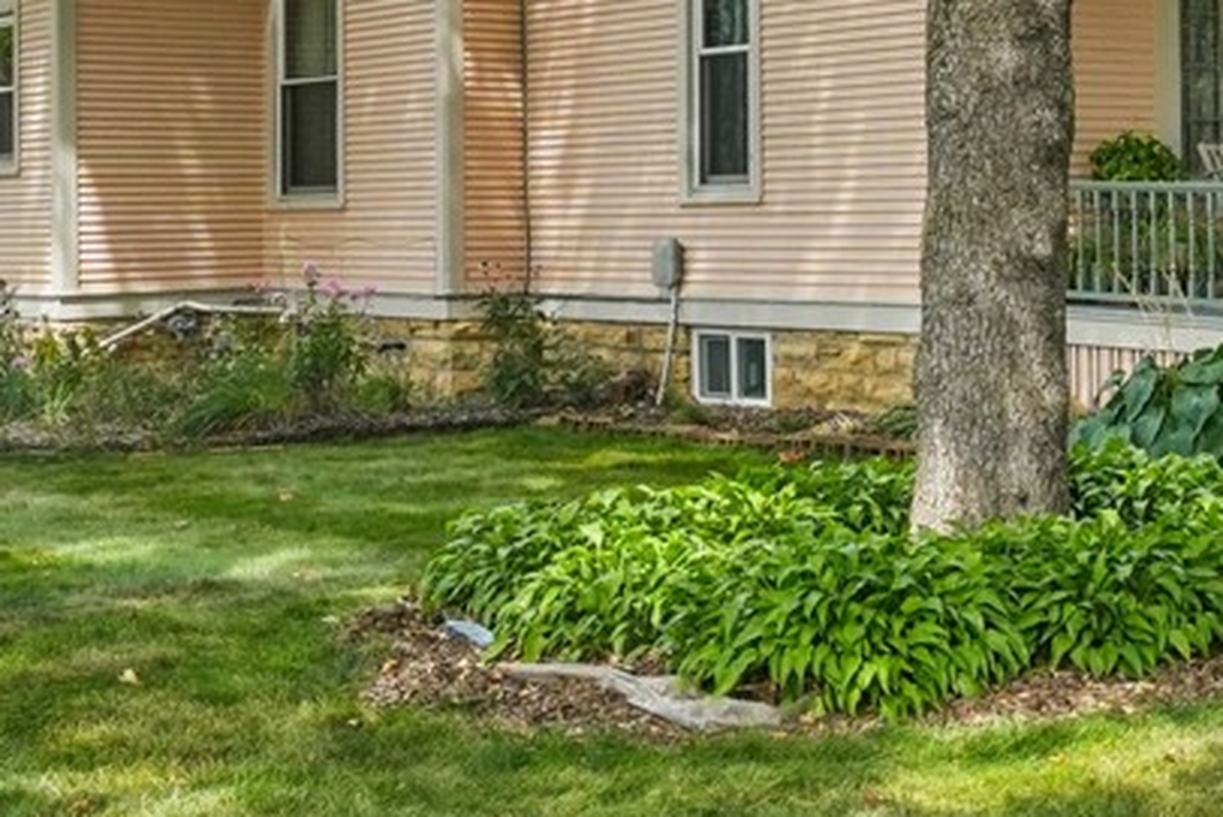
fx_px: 2413
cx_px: 1252
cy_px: -255
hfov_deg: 26.7
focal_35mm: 71
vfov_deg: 17.9
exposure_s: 1/800
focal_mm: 17
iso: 640
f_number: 9
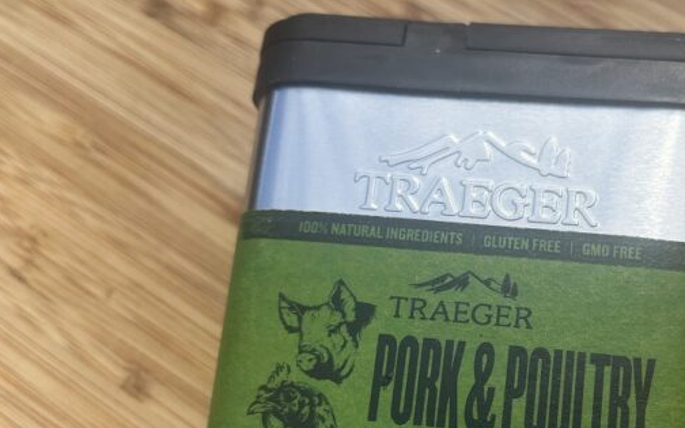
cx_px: 484
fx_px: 784
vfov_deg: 30.2
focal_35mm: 42
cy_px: 307
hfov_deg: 46.1
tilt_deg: -64.8
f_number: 1.6
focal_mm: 5.1
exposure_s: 1/2137
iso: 50
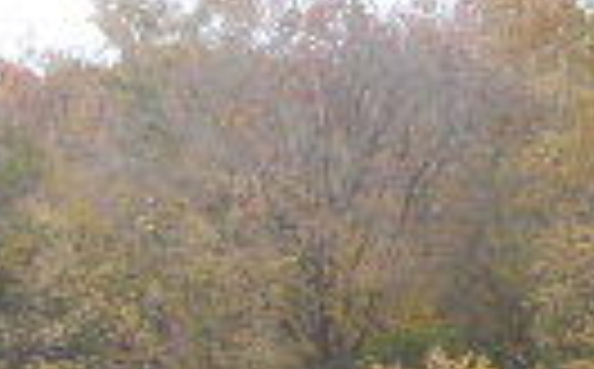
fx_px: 2246
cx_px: 490
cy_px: 918
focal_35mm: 139
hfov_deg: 15.0
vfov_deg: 8.5
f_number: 3.2
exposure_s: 1/50
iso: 80
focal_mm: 4.9
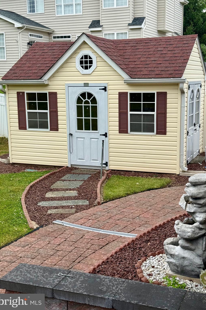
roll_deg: -0.1
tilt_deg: -9.7
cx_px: 110
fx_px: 429
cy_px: 155
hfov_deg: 27.0
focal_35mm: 50
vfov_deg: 39.6
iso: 64
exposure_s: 1/1883
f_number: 1.78
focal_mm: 6.76
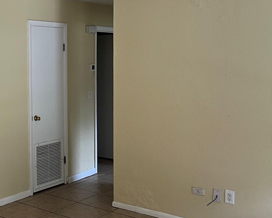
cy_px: 93
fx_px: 427
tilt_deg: -4.6
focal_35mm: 53
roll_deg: +1.5
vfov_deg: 28.6
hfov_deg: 33.3
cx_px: 21
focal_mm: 5.1
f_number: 1.6
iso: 125
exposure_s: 1/60
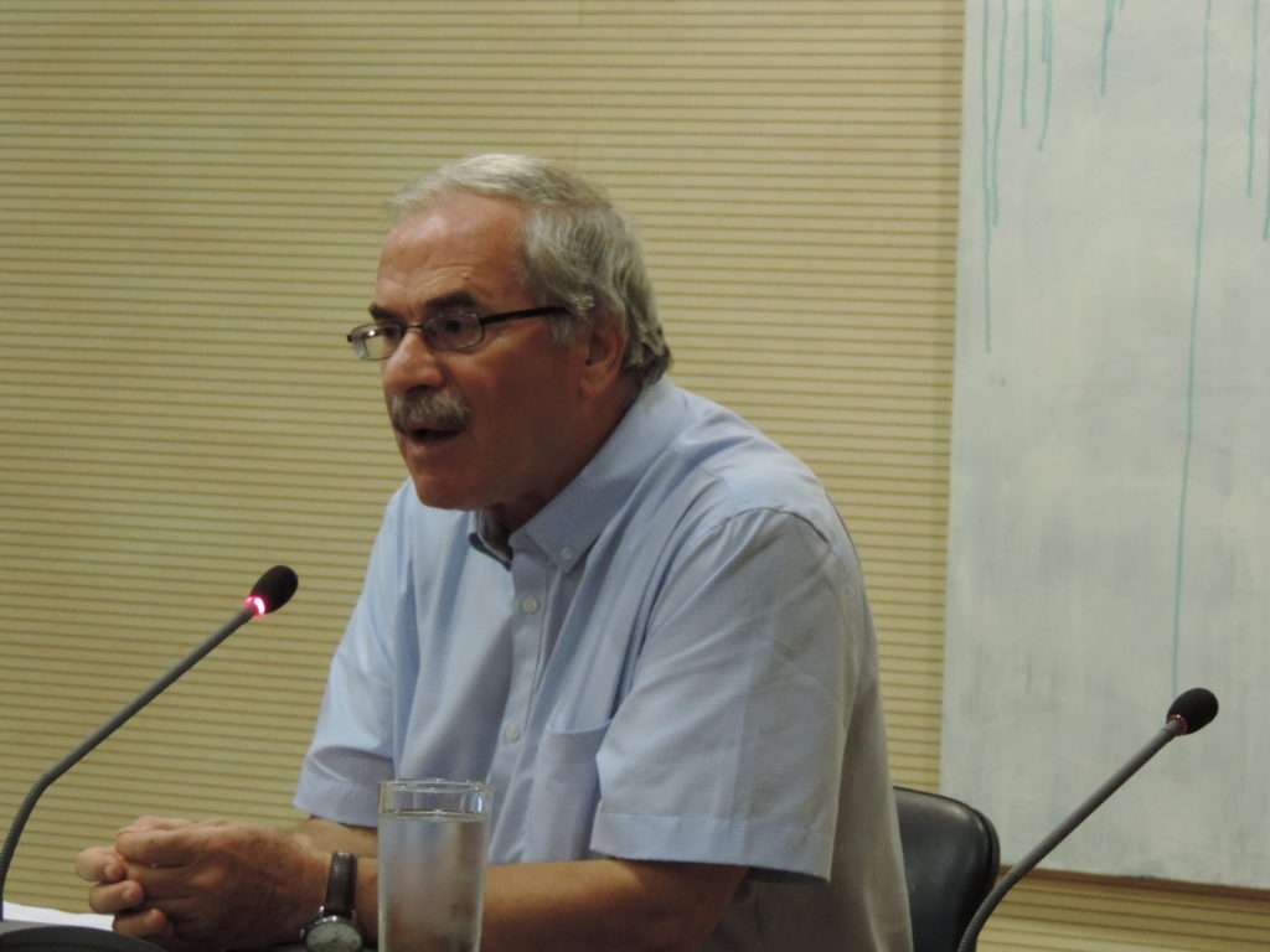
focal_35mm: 155
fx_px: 5687
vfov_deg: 9.6
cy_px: 476
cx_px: 635
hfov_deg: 12.7
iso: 720
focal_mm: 27.6
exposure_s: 1/30
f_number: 4.4
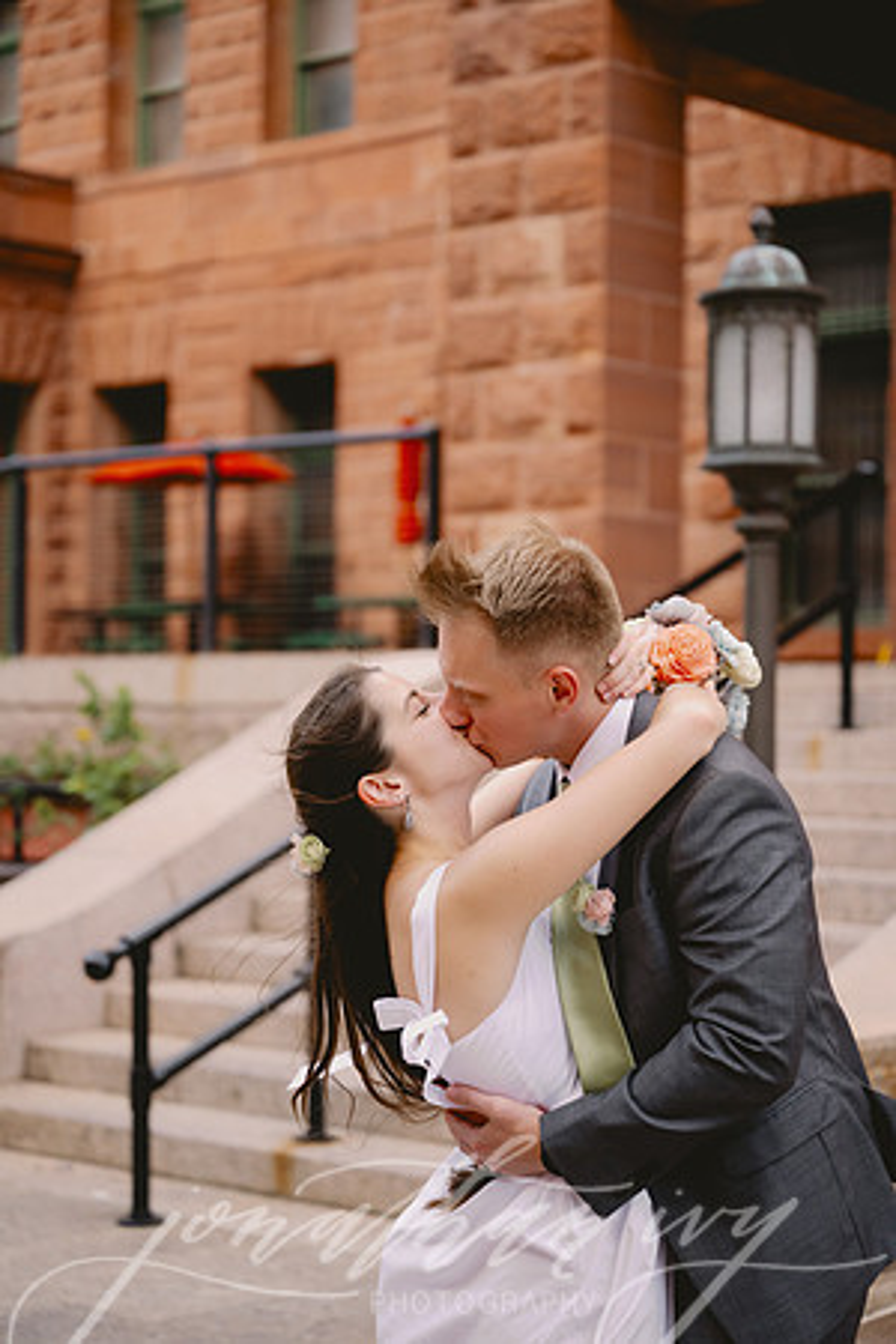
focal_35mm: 70
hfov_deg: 19.5
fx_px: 2613
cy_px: 672
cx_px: 448
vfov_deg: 28.8
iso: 1000
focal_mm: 70
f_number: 2.8
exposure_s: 1/2500
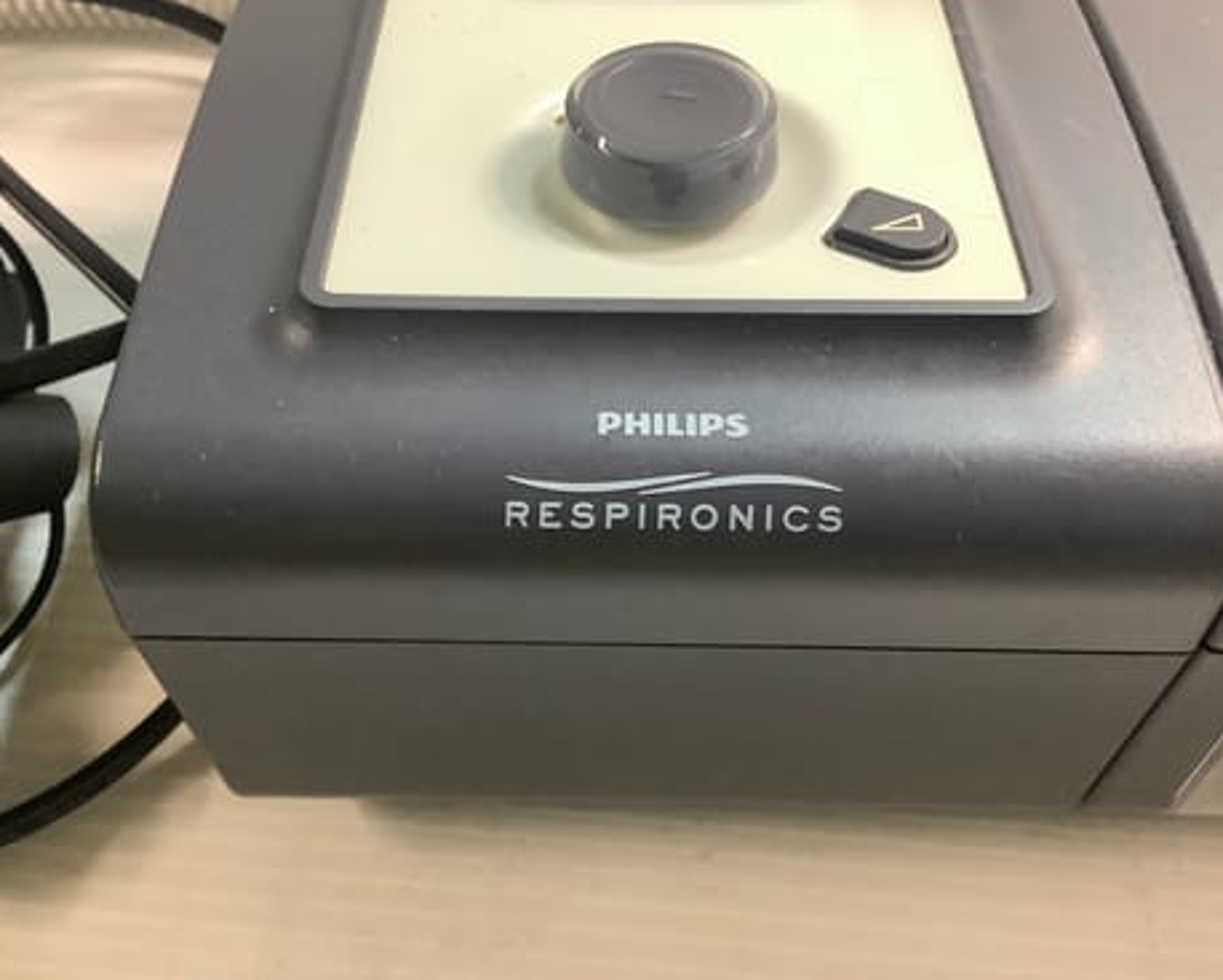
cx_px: 595
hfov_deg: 54.2
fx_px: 1195
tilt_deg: -49.1
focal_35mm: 33
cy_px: 493
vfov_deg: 44.6
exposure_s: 1/50
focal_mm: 3.3
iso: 250
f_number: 2.4
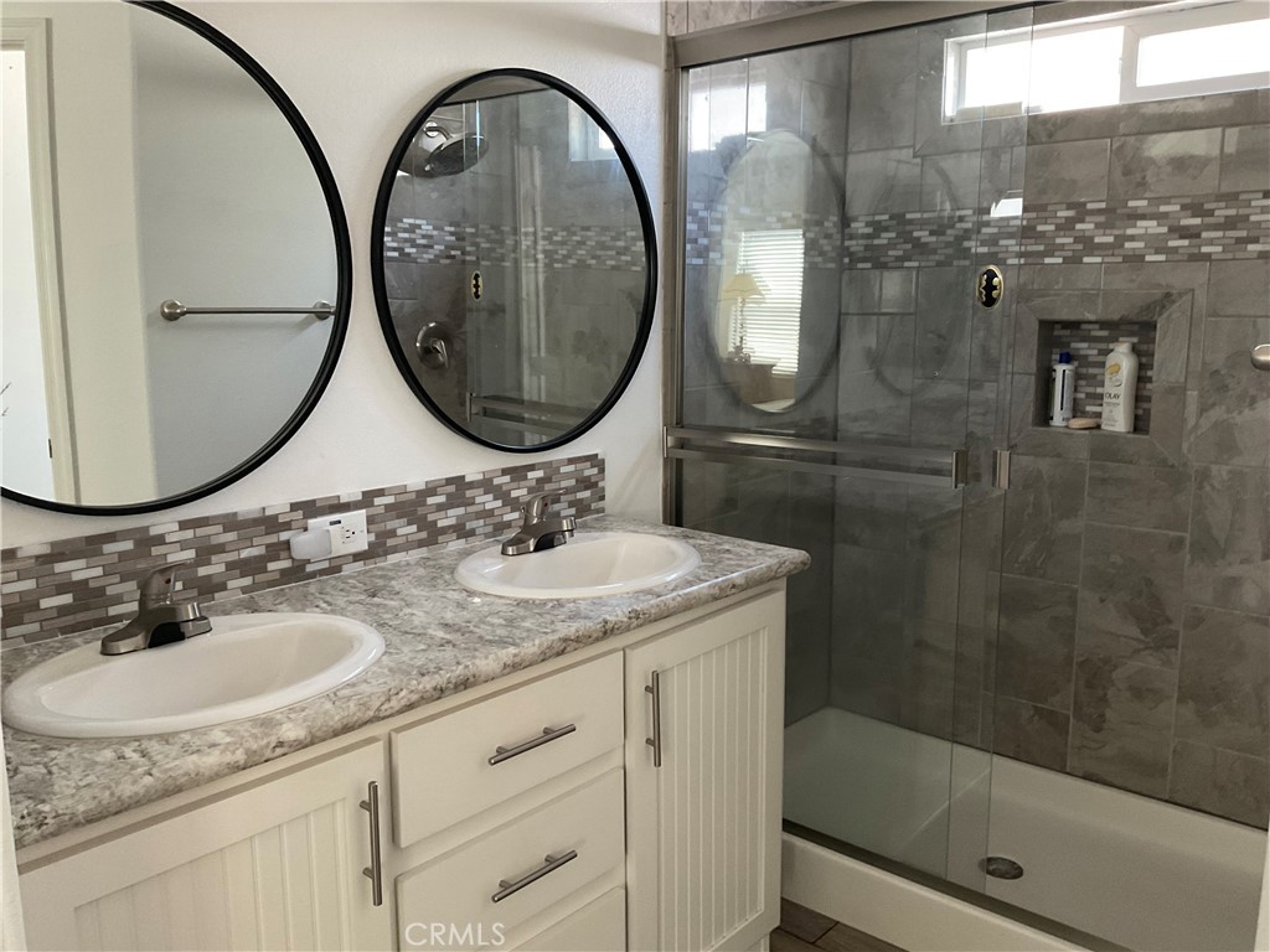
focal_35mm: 29
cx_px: 635
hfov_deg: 61.7
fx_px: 1064
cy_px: 476
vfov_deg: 48.2
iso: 200
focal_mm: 3
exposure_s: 1/40
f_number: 1.8
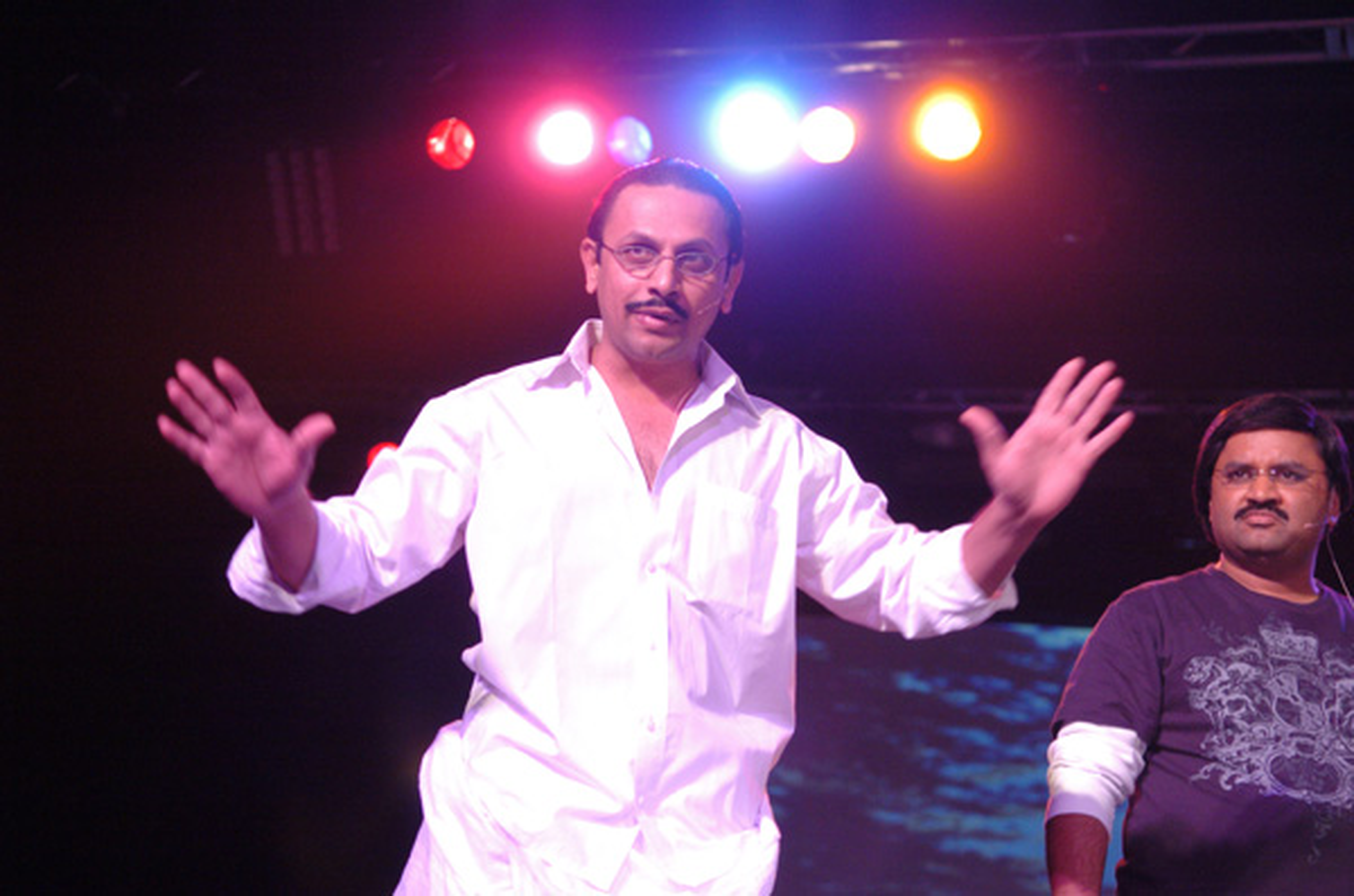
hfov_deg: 33.5
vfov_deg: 22.5
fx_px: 2251
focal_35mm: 60
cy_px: 448
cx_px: 677
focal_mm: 40
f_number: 2.8
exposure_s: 1/100
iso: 800
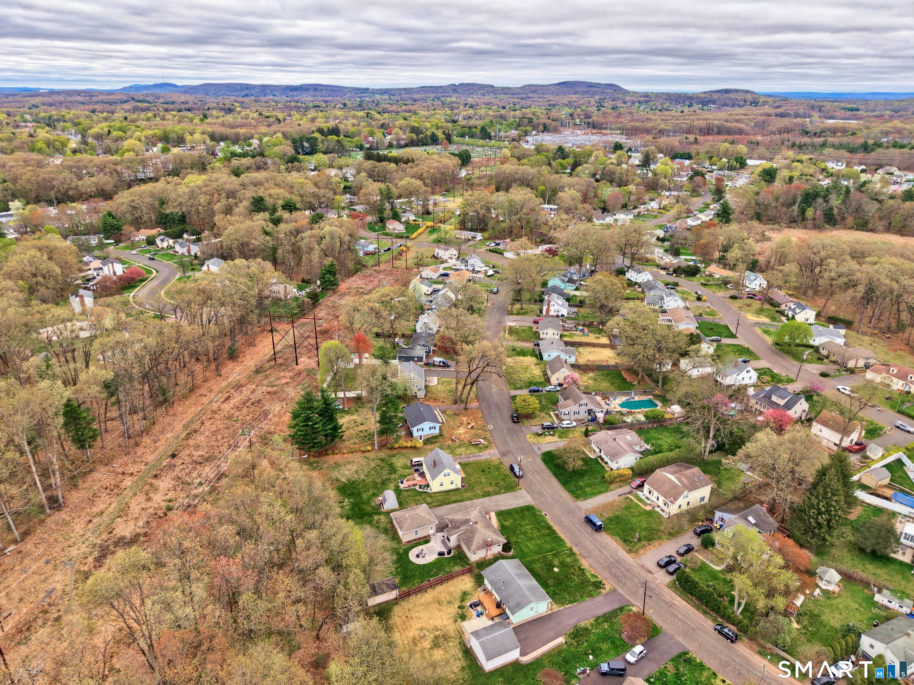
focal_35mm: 24
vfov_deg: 56.8
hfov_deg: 71.6
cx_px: 457
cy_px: 342
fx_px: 634
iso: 180
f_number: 1.8
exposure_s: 1/800
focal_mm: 8.7
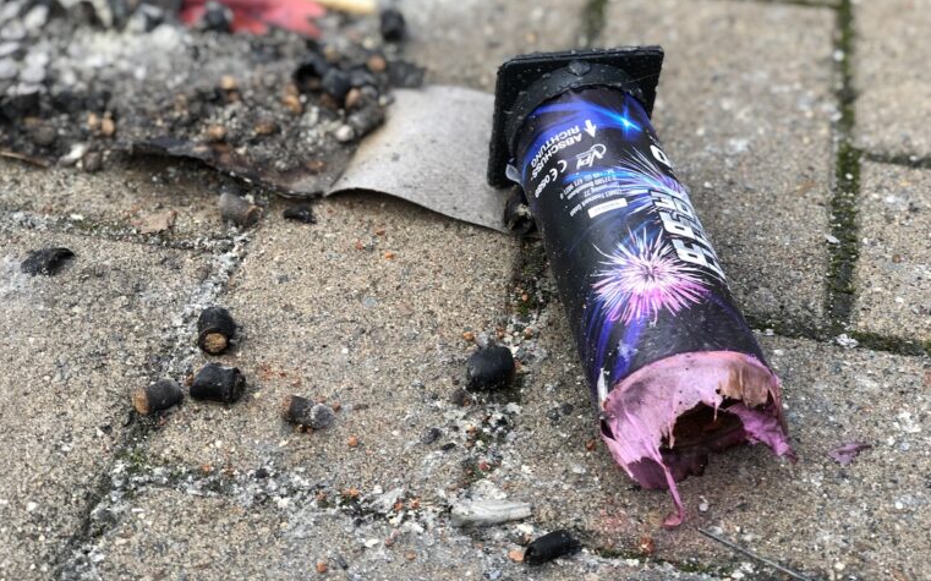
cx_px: 464
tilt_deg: -38.7
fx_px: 1547
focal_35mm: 61
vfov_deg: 21.2
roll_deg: -1.5
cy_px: 230
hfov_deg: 33.5
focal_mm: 6.6
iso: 20
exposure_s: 1/40
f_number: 2.8
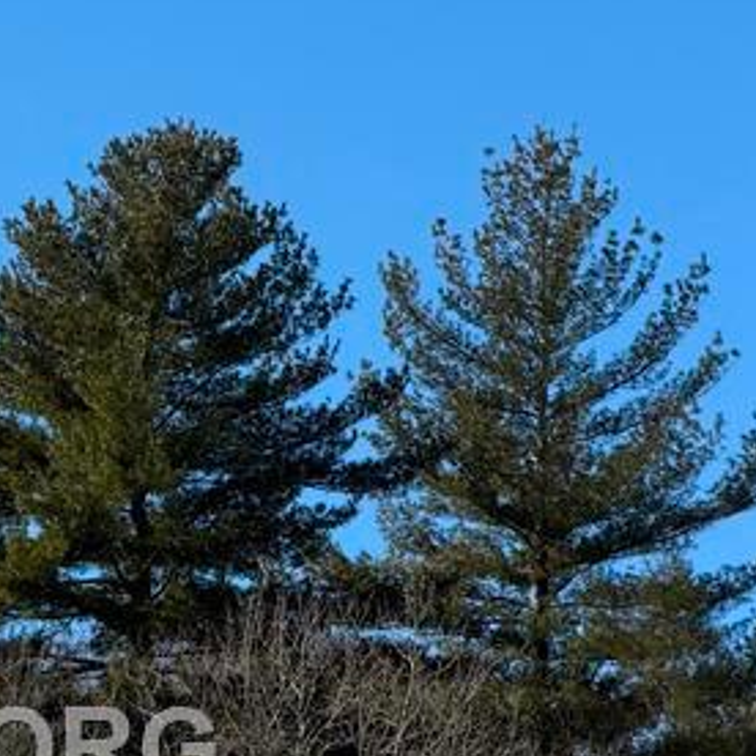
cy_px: -282
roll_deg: -3.1
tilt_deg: +24.9
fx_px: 6325
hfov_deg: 6.8
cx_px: 8
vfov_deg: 6.8
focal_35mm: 256
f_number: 2.8
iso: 25
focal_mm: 16.89
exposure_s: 1/638
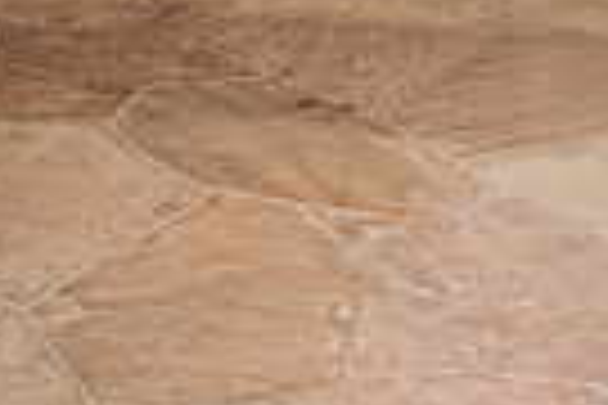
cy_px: -443
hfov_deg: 19.2
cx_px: 631
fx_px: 1739
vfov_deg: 11.7
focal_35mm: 103
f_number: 2.8
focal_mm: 24
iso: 1250
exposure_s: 1/125
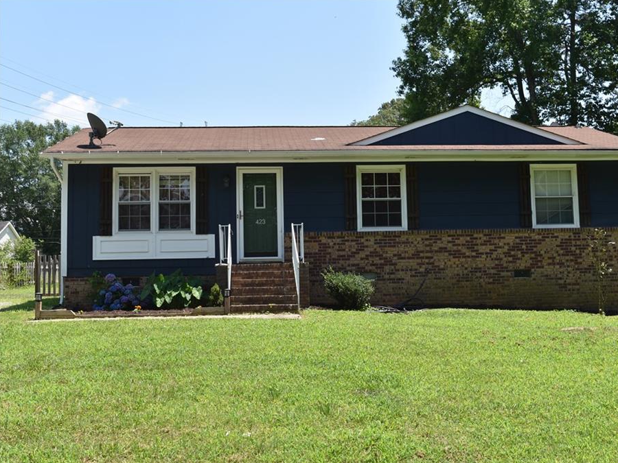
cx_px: 350
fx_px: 849
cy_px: 231
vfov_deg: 30.5
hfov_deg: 39.9
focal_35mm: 48
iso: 100
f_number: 9
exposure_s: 1/200
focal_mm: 29
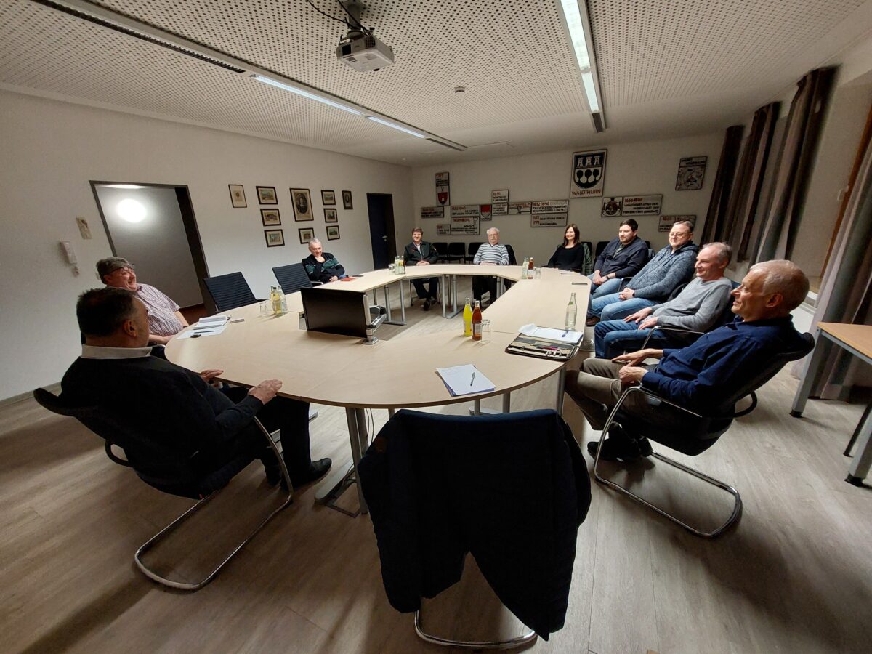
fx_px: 327
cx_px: 436
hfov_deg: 106.2
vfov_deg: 89.9
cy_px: 327
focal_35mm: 13
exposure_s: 1/50
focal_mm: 1.74
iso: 250
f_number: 2.2
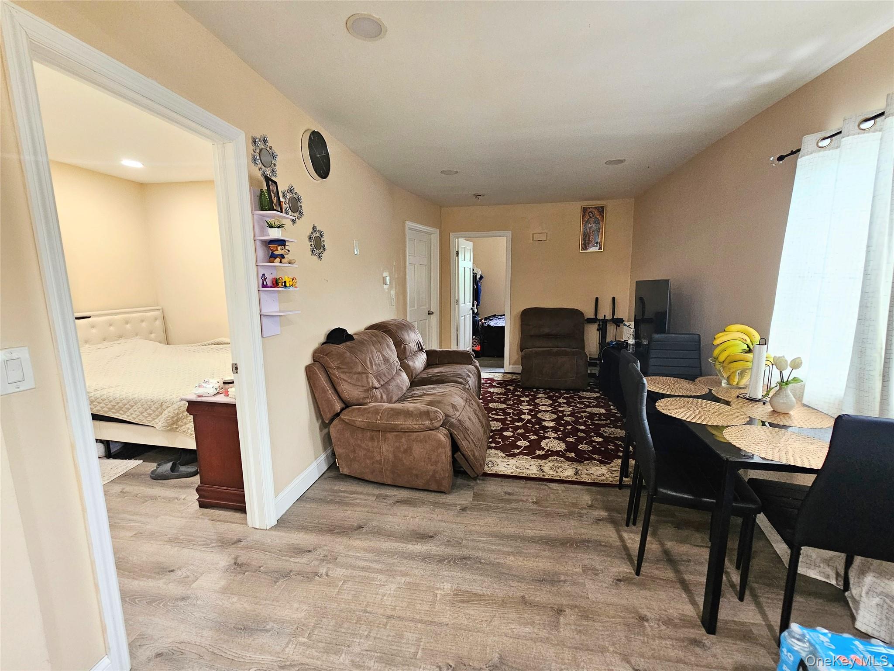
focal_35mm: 13
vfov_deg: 89.9
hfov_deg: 106.2
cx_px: 447
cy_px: 336
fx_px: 336
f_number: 2.2
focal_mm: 2.2
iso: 320
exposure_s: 1/60
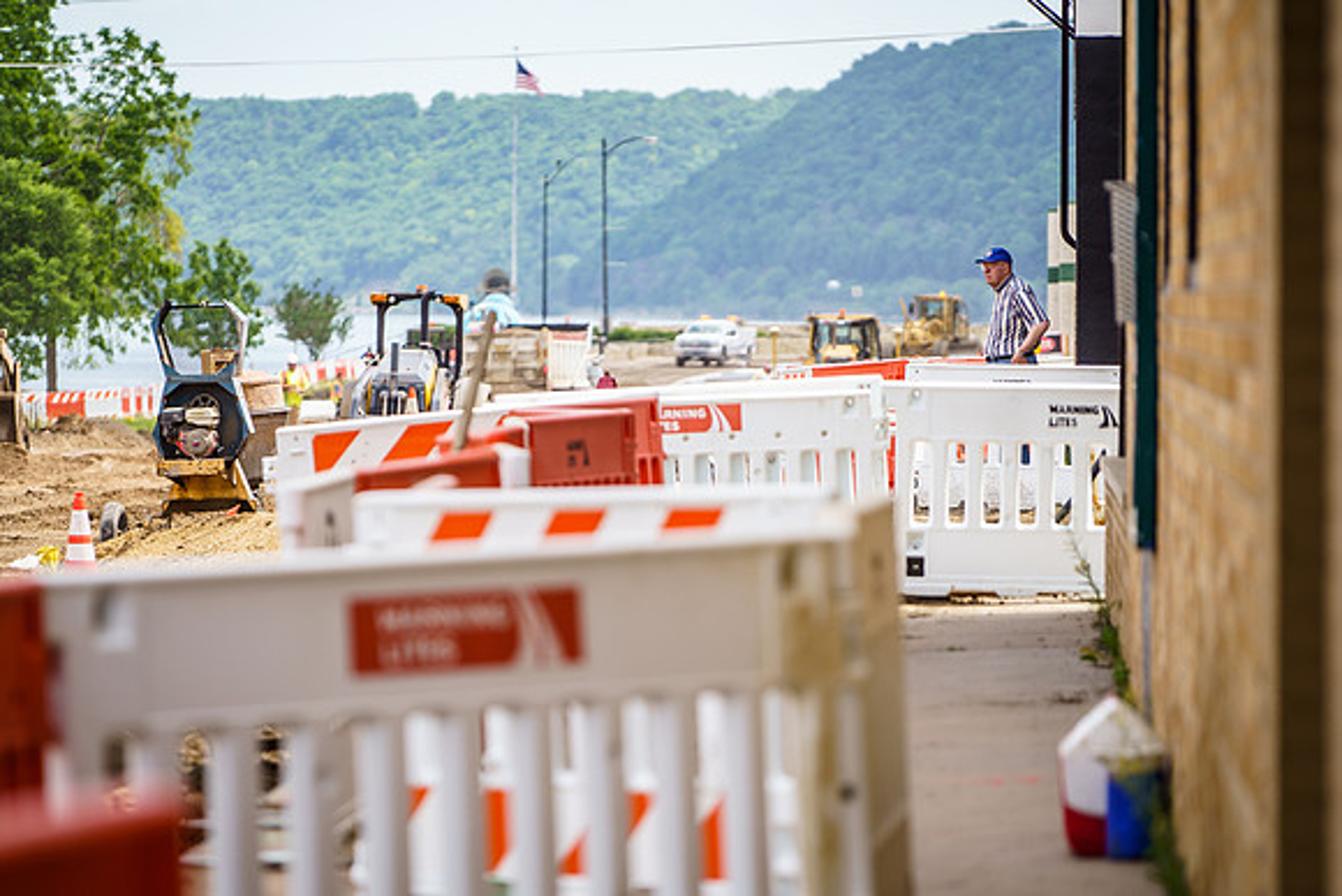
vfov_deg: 5.7
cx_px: 589
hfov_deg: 8.5
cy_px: 505
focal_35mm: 241
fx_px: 8985
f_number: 4
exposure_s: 1/640
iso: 200
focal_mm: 200
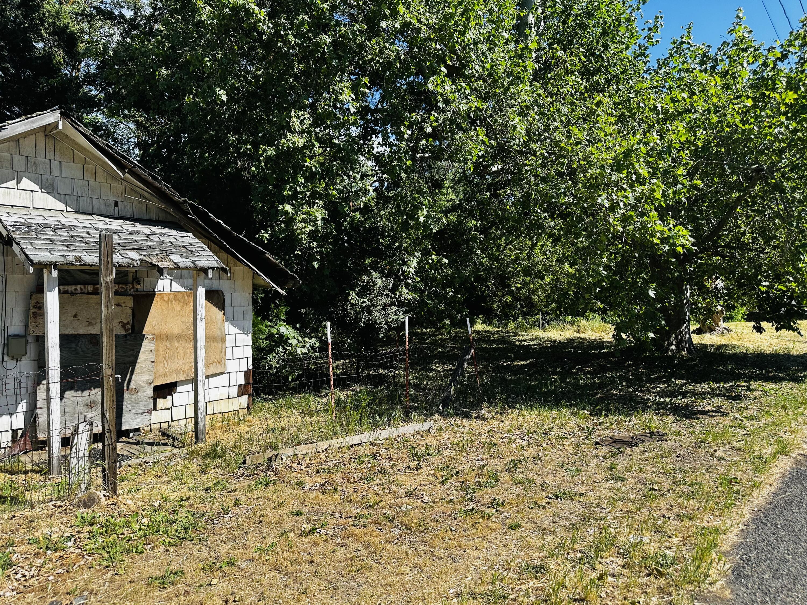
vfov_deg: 56.8
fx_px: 560
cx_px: 404
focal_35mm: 24
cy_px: 302
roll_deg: -1.0
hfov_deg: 71.6
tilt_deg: -2.4
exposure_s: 1/2410
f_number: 1.78
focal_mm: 6.86
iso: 80
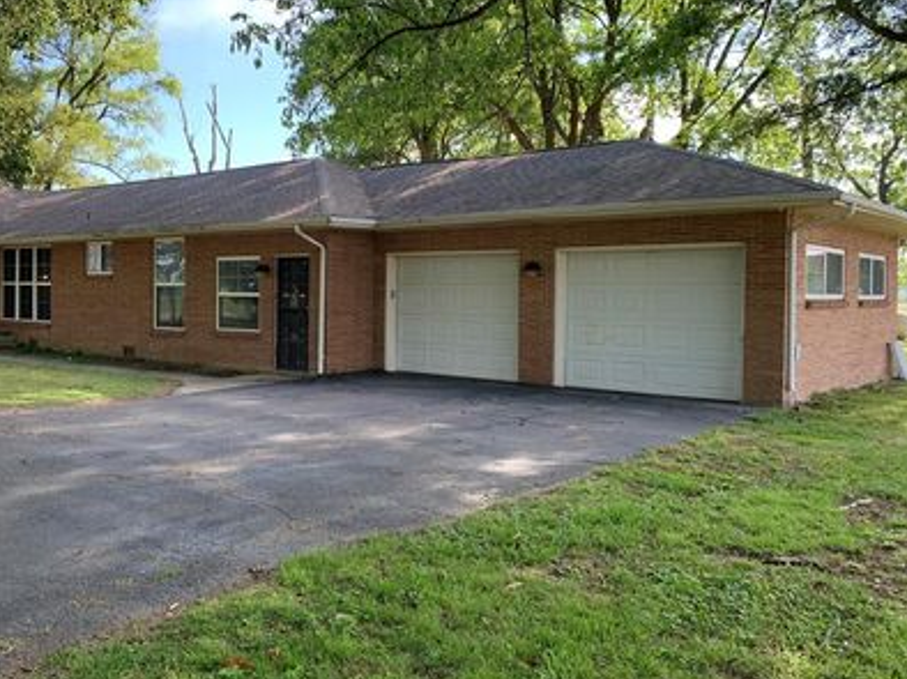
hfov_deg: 54.9
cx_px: 352
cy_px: 314
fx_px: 864
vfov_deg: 42.9
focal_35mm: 33
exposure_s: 1/301
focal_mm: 4.25
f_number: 1.8
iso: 25
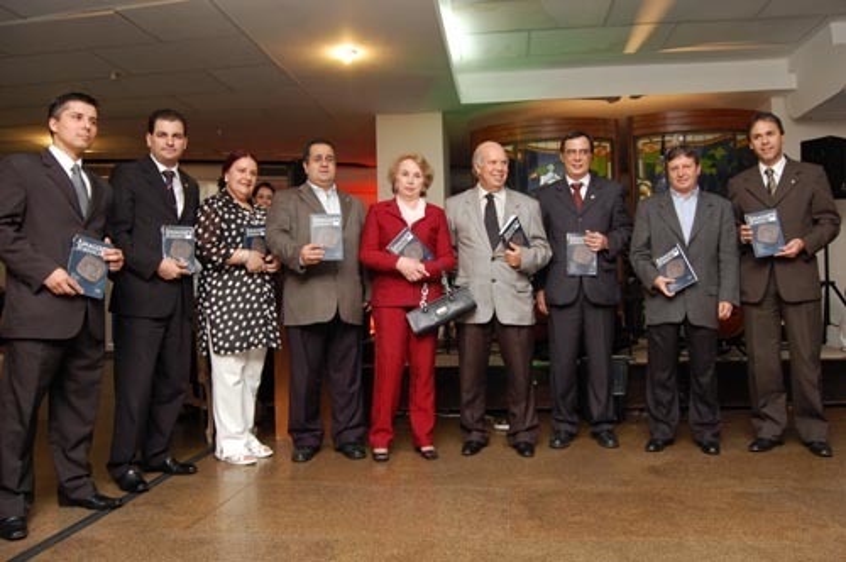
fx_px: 634
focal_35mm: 27
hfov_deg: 67.4
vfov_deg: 47.8
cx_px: 423
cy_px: 281
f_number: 5.6
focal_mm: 18
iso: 800
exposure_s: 1/60
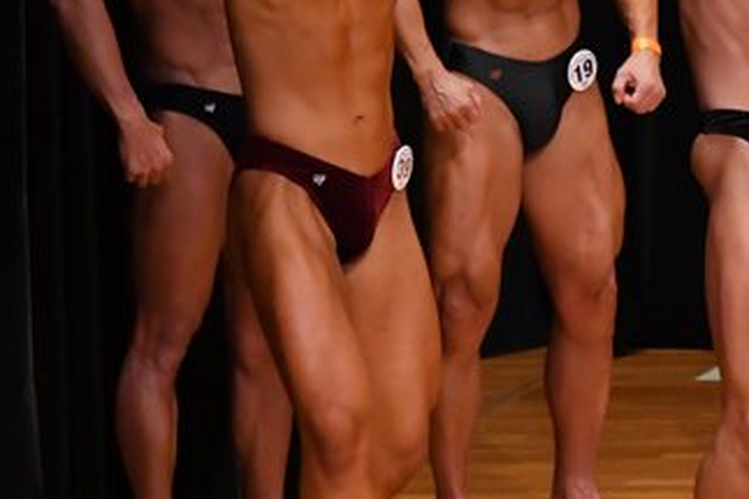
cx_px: 797
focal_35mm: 647
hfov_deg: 3.2
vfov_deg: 2.1
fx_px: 13454
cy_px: 176
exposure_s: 1/400
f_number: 5.6
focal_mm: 180
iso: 5000
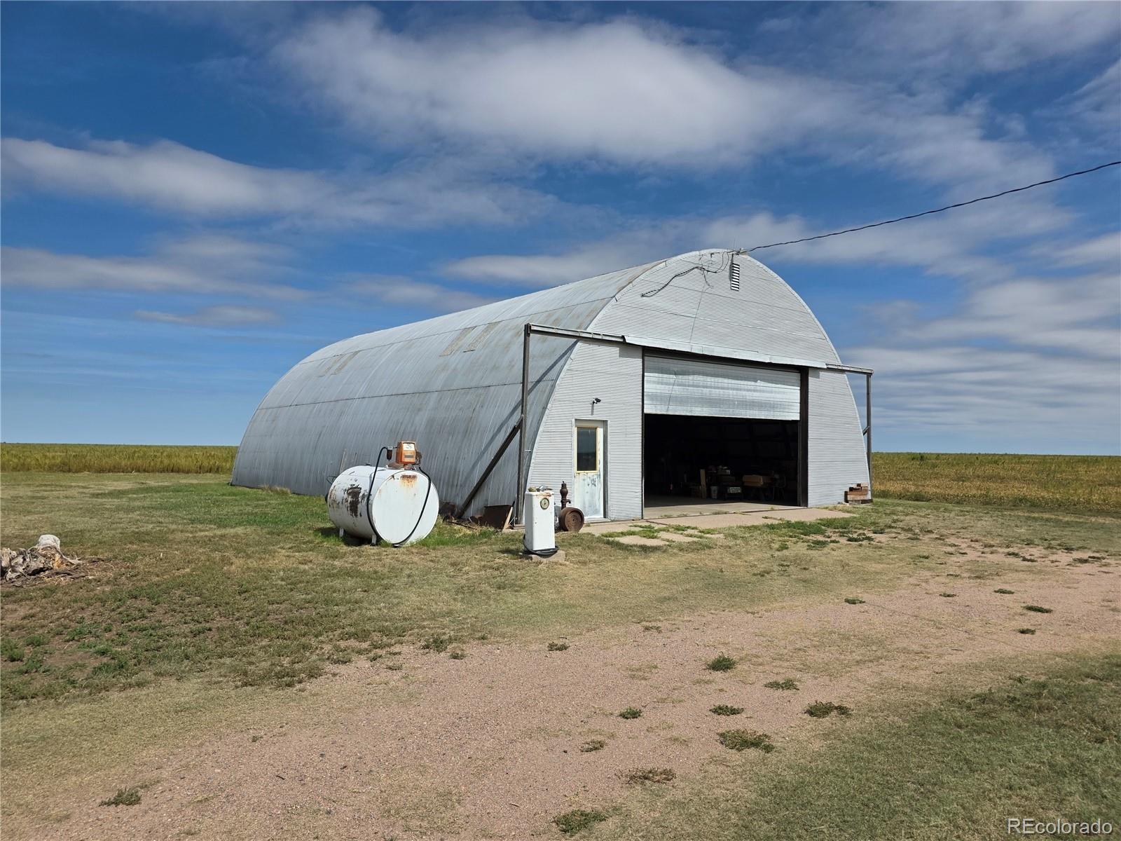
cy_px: 420
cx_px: 560
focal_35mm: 23
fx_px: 745
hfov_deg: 73.9
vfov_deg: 58.9
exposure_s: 1/7944
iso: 50
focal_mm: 6.3
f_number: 1.7
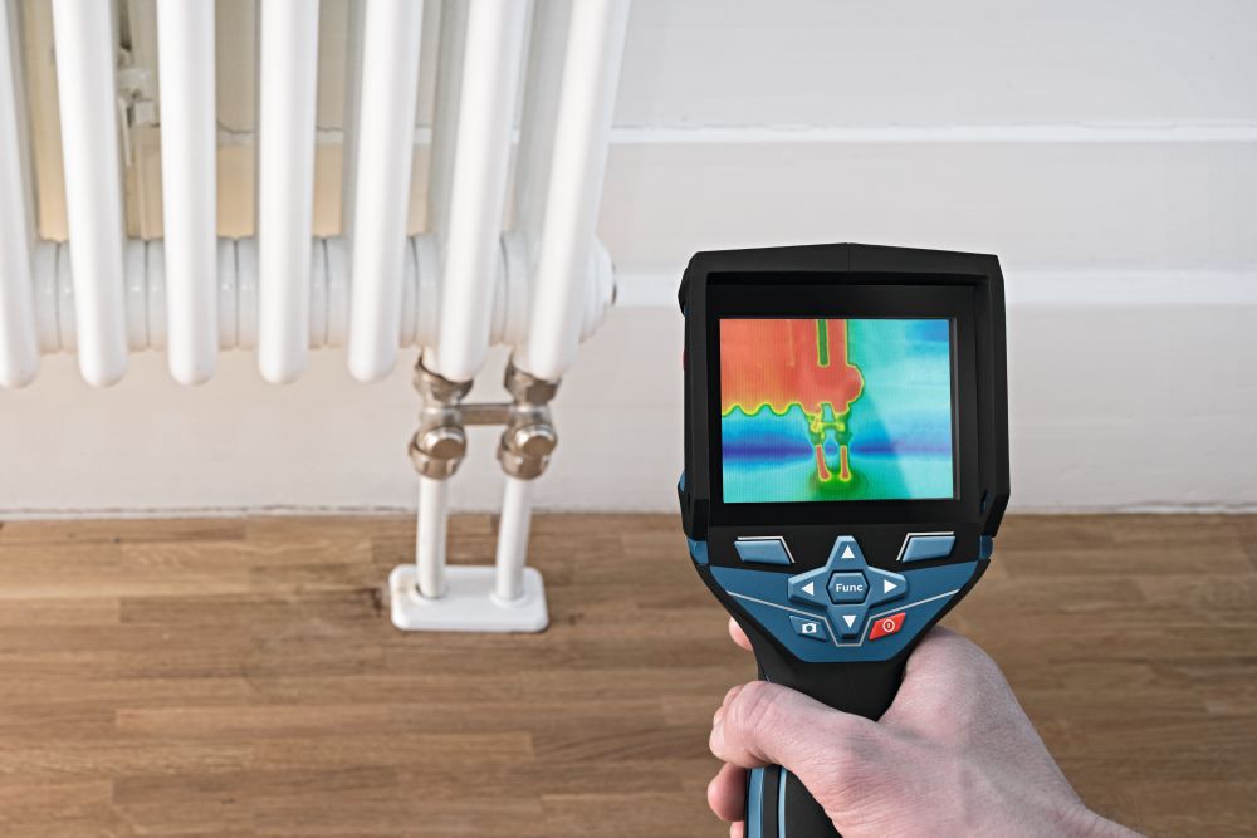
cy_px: 419
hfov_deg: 43.6
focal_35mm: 45
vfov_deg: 29.9
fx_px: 1571
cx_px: 628
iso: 400
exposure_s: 1/6
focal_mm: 45
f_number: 13
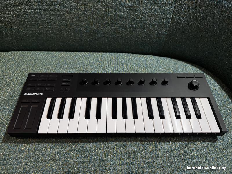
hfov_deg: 71.6
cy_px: 87
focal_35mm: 24
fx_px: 161
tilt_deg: -57.0
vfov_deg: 56.8
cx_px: 116
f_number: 1.78
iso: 640
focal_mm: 6.76
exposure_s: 1/33
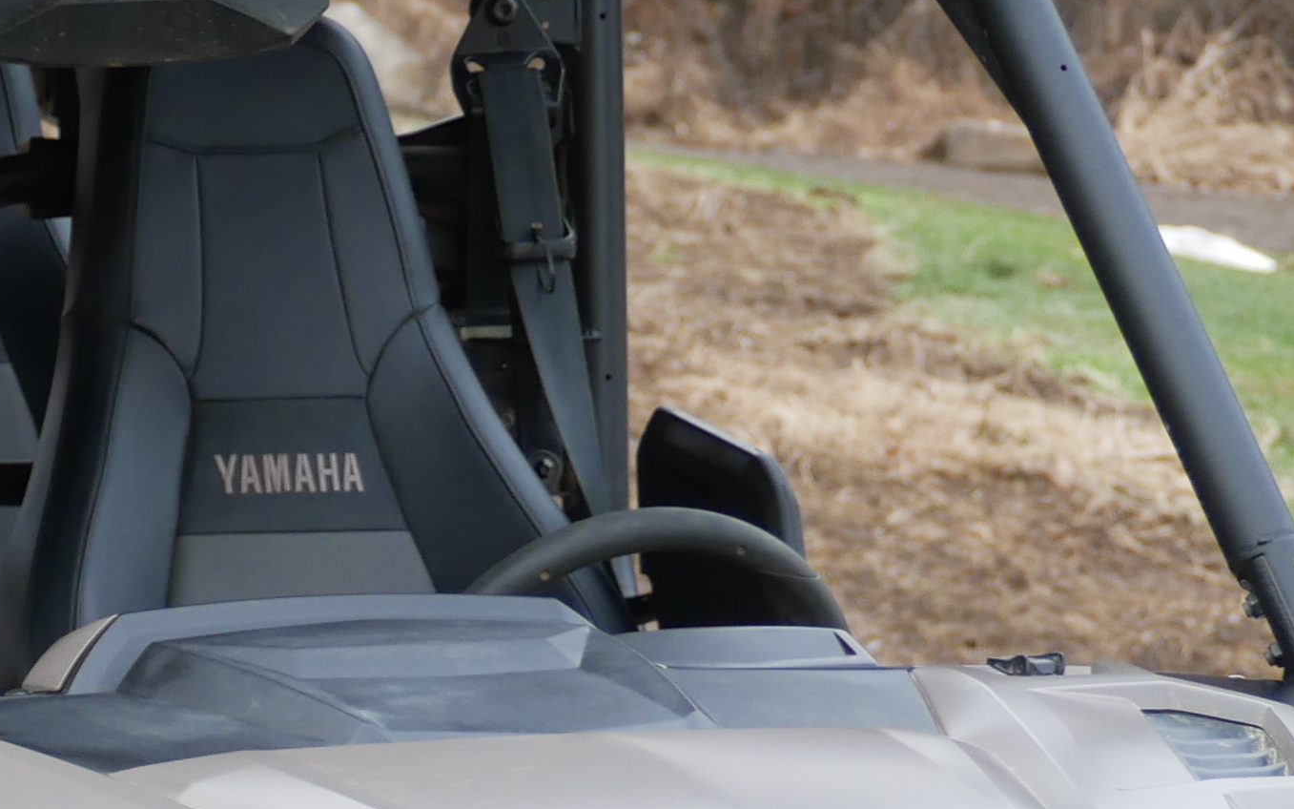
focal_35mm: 287
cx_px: 38
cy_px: 1060
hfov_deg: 7.3
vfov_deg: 4.6
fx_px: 10121
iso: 250
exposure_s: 1/100
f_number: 4
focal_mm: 40
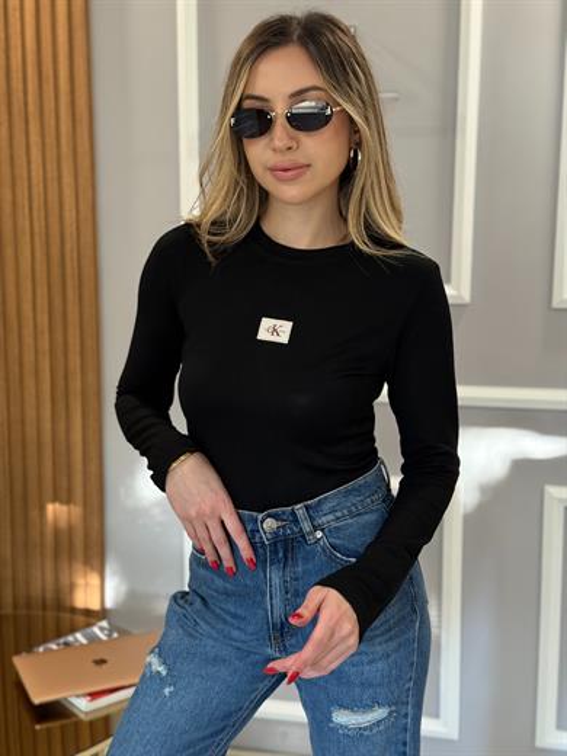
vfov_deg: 39.7
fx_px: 1048
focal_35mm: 48
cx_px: 284
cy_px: 378
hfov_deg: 30.3
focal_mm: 6.76
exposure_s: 1/60
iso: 160
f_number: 1.78
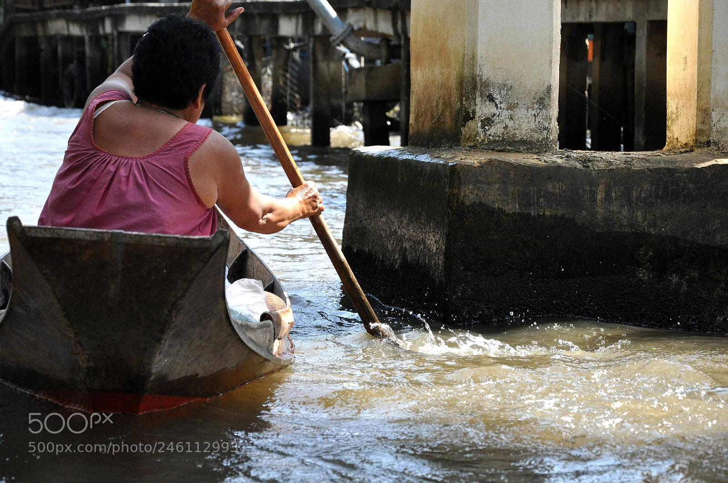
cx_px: 364
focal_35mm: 120
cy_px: 242
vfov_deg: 11.4
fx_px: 2423
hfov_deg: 17.1
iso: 800
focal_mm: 80
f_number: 5.3
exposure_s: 1/1000
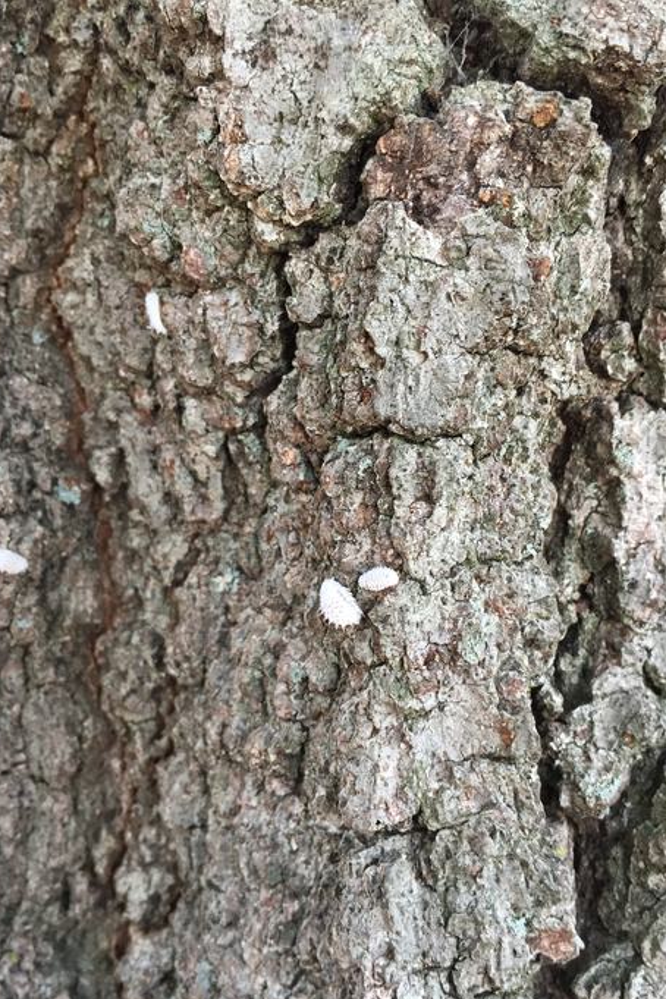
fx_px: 860
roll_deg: -1.9
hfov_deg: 42.3
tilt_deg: -1.7
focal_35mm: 31
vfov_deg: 60.3
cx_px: 348
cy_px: 511
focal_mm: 4.15
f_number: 2.2
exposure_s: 1/40
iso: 40
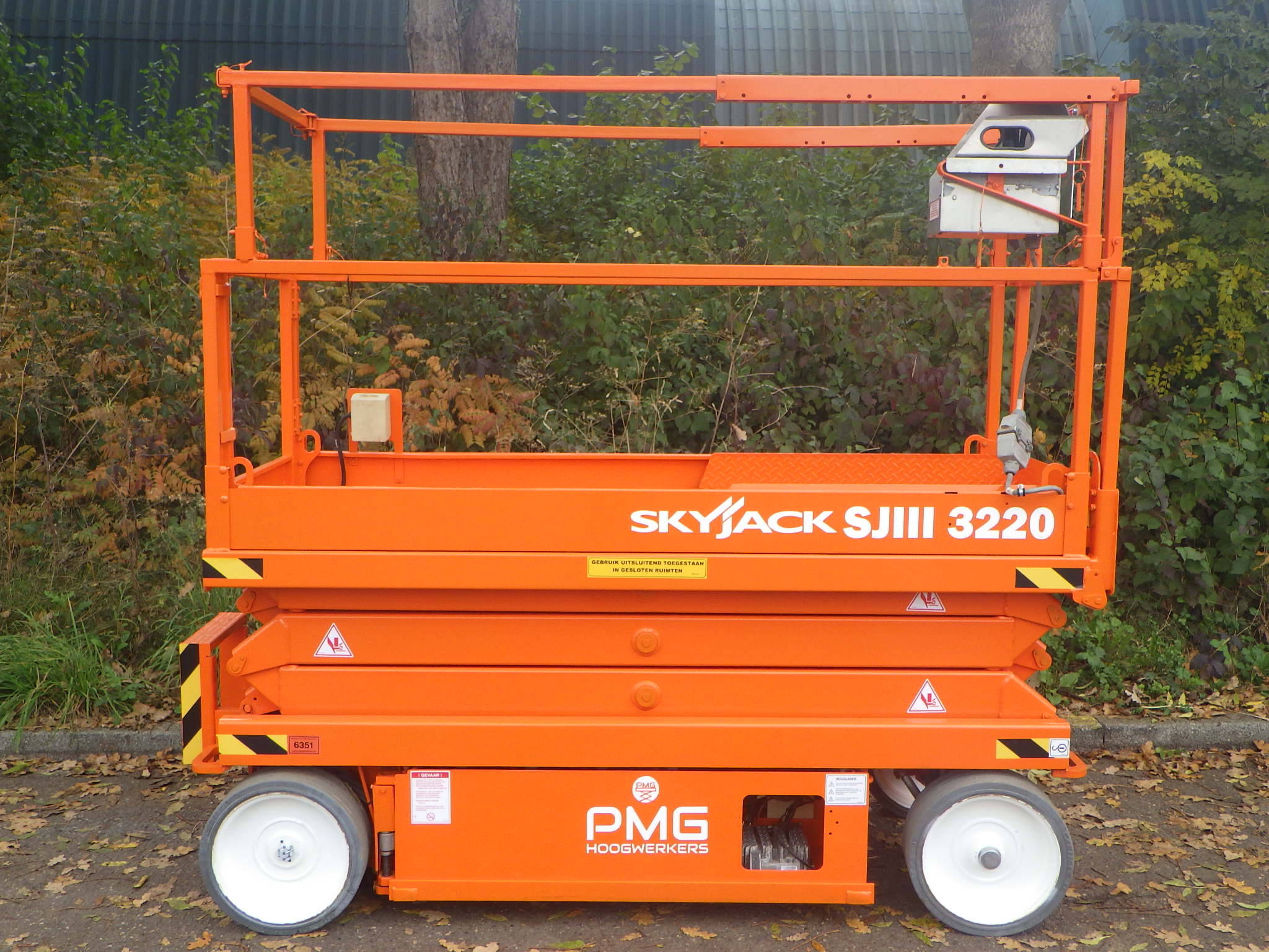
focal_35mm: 34
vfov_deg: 41.8
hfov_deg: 54.0
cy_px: 476
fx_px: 1246
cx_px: 634
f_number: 3.8
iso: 125
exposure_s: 1/125
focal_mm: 6.1
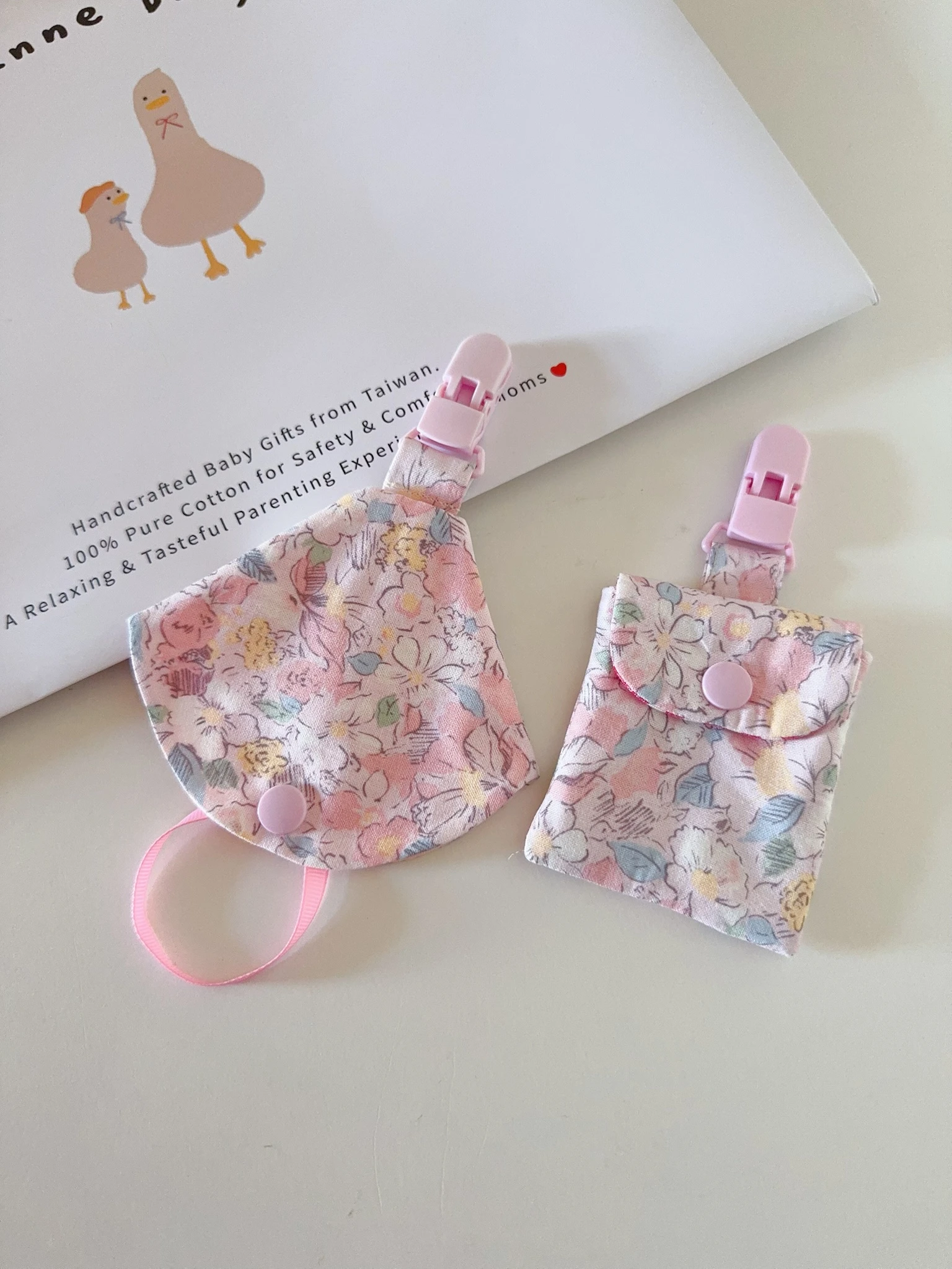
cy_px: 634
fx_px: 880
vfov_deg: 71.6
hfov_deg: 56.8
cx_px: 476
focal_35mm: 24
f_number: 1.78
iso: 250
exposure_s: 1/60
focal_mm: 6.76
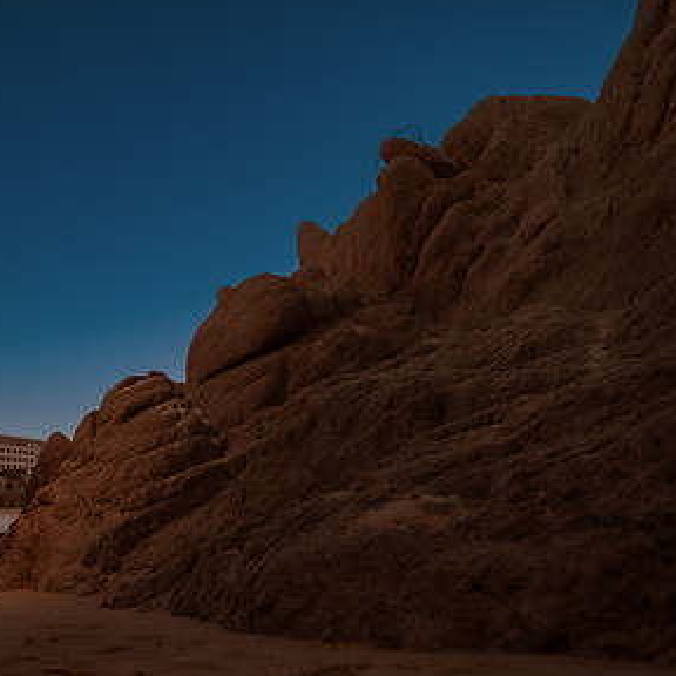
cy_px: 350
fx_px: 906
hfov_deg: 39.9
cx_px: 176
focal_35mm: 41
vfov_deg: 40.9
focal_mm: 24
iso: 50
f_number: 4
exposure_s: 1/125
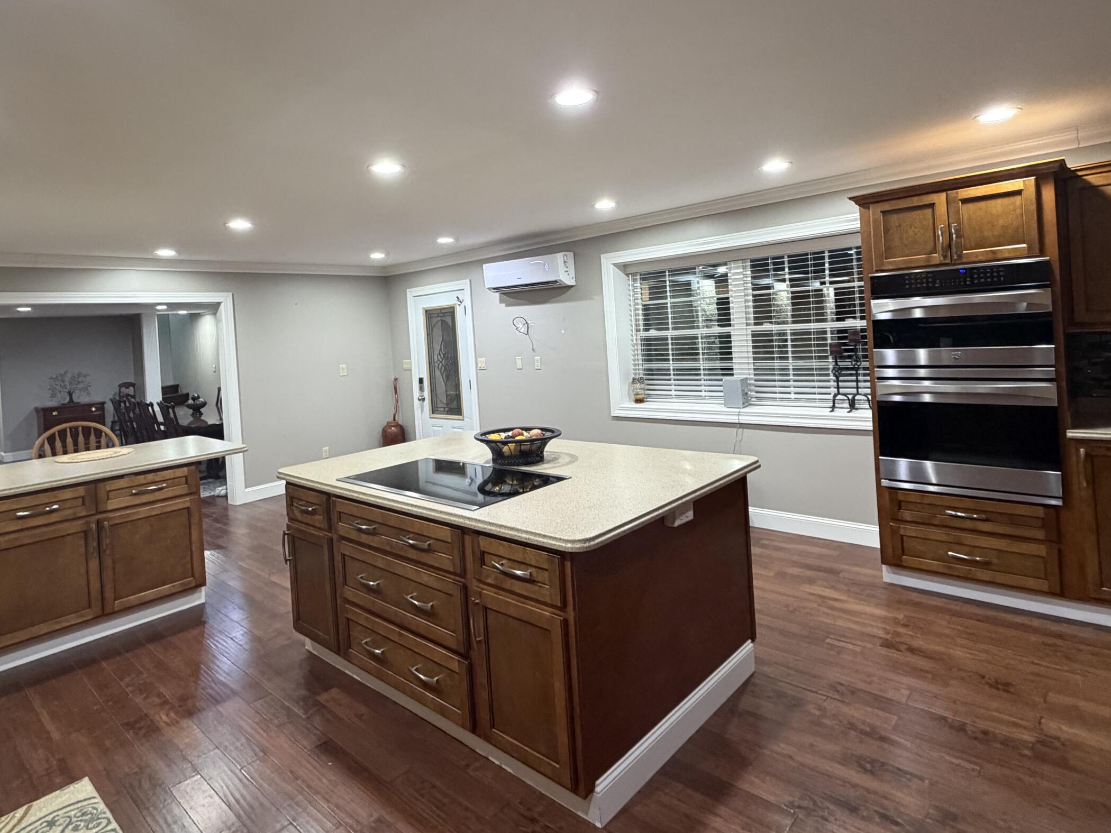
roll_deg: +3.8
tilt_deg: +1.1
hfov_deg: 81.7
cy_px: 334
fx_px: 642
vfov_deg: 65.4
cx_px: 536
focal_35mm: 20
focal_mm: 2.22
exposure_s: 1/60
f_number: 2.2
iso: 400
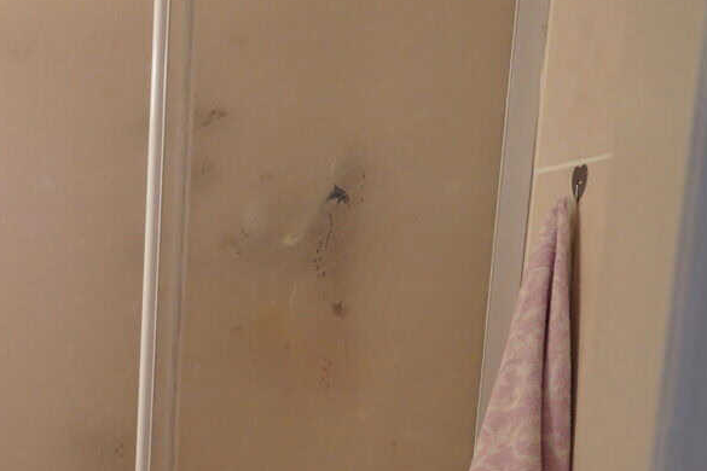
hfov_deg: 23.9
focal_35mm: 70
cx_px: -302
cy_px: 584
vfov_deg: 18.3
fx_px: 1375
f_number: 2.8
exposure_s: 1/160
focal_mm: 20
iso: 3200
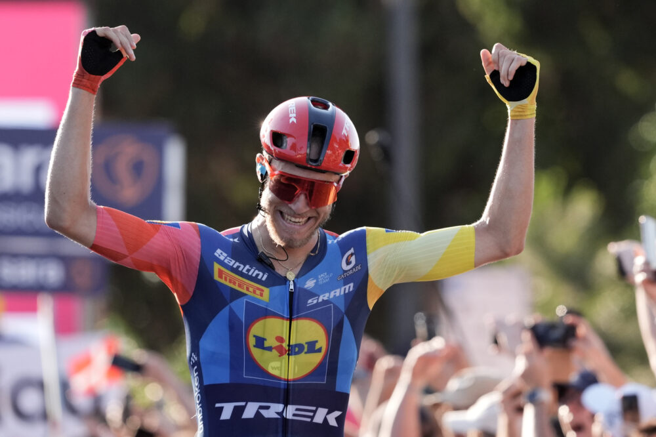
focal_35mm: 300
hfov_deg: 6.9
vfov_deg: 4.6
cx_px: 328
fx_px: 5465
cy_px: 218
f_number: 3.5
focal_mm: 300
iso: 2000
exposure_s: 1/4000
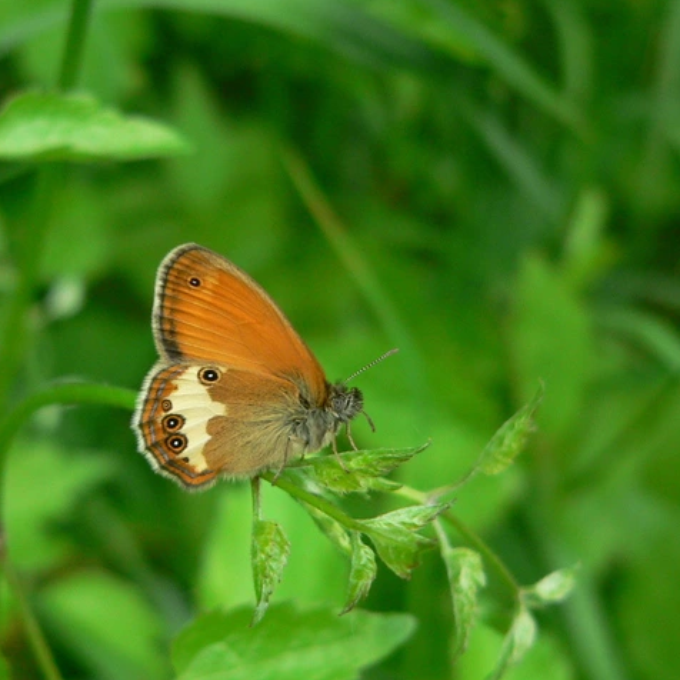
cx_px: 234
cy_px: 339
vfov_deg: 16.3
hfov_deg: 16.2
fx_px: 2378
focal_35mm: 107
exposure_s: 1/80
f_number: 2.8
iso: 200
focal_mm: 15
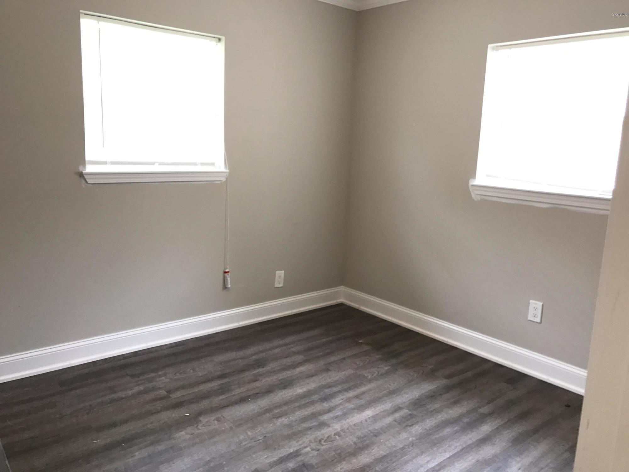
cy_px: 236
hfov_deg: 63.4
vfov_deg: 49.7
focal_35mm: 28
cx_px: 314
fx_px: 509
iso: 40
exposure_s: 1/30
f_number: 1.8
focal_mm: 3.99
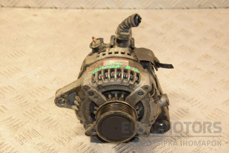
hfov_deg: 26.0
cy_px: 76
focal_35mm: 78
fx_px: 496
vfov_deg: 17.5
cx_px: 114
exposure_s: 1/160
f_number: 5
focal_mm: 52
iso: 800
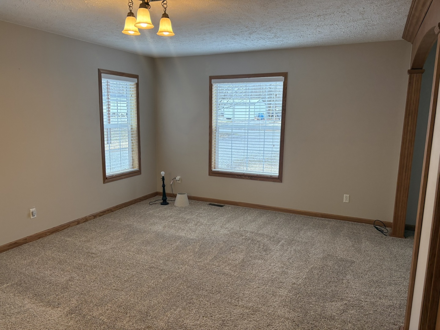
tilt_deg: -9.1
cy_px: 165
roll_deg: -0.2
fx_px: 330
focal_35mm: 26
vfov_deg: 53.1
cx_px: 220
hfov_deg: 67.3
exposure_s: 1/60
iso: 100
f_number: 1.6
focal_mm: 5.96
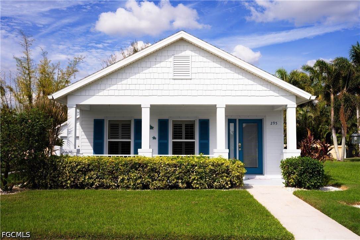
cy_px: 120
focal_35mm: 41
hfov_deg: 47.7
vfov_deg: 32.9
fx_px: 407
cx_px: 180
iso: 200
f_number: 10
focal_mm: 40.7
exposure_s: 1/250
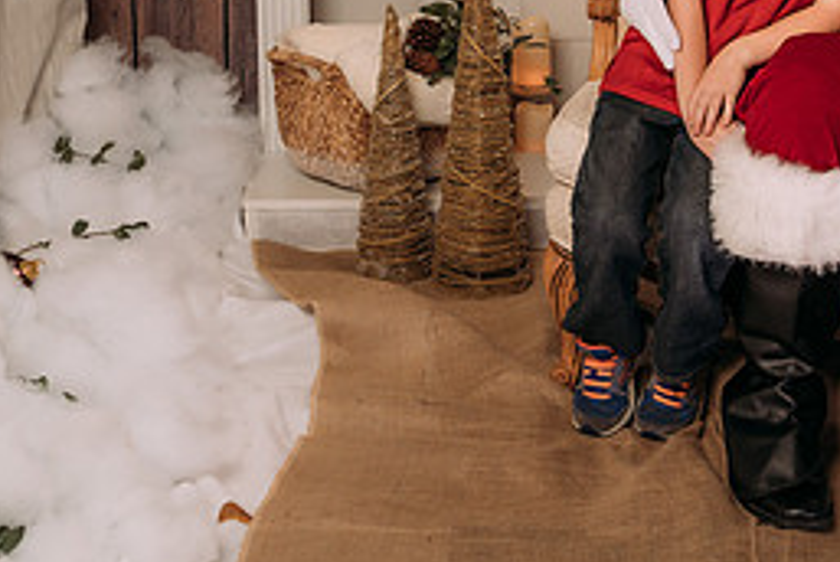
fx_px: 2009
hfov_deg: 23.4
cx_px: 614
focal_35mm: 86
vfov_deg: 15.7
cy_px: 29
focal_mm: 35
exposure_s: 1/100
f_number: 5.6
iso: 100
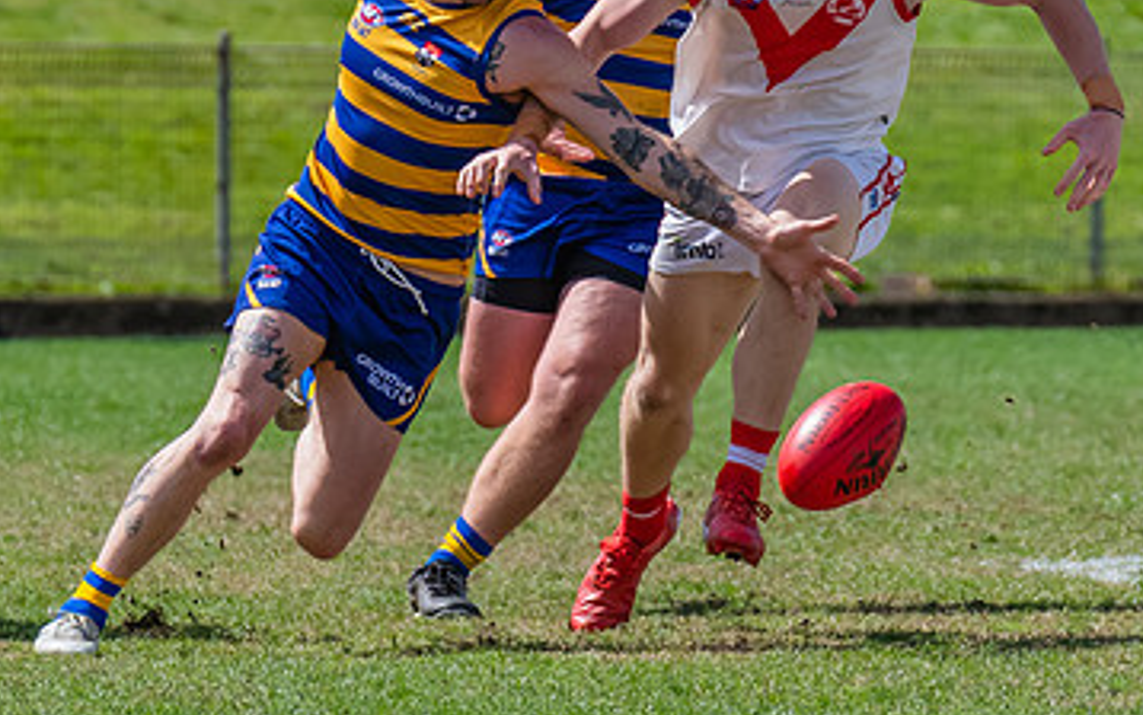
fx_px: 30132
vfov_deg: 1.4
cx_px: 584
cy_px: 438
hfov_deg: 2.2
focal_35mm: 967
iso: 800
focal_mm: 310
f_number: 8
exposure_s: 1/1600
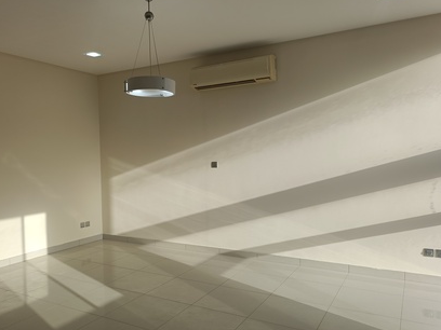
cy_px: 171
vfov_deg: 49.7
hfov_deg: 63.4
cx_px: 206
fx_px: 357
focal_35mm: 28
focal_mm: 4.7
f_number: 1.7
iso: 103
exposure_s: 1/101
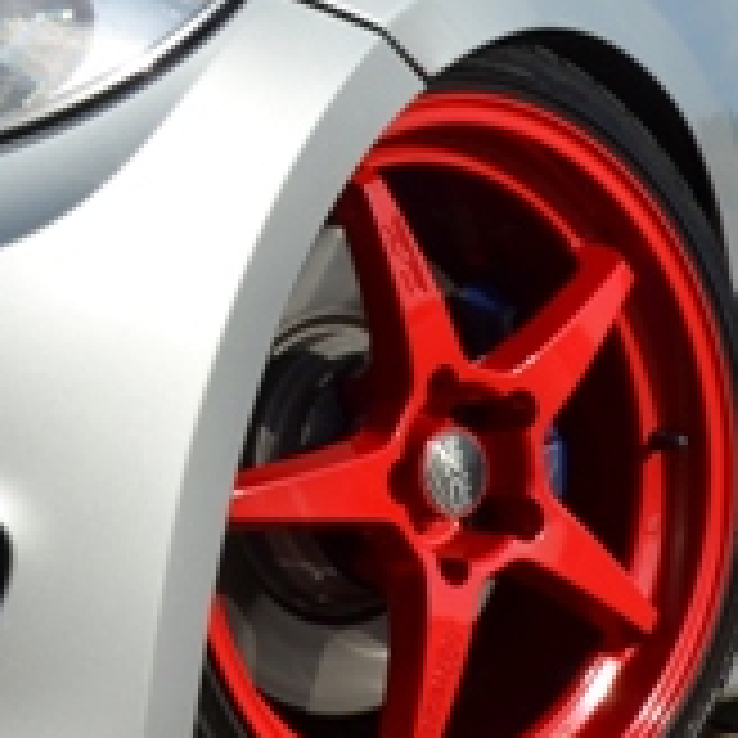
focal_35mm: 211
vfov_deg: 8.2
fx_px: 5089
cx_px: -63
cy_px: -54
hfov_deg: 8.2
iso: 100
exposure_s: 1/400
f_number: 10
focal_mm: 34
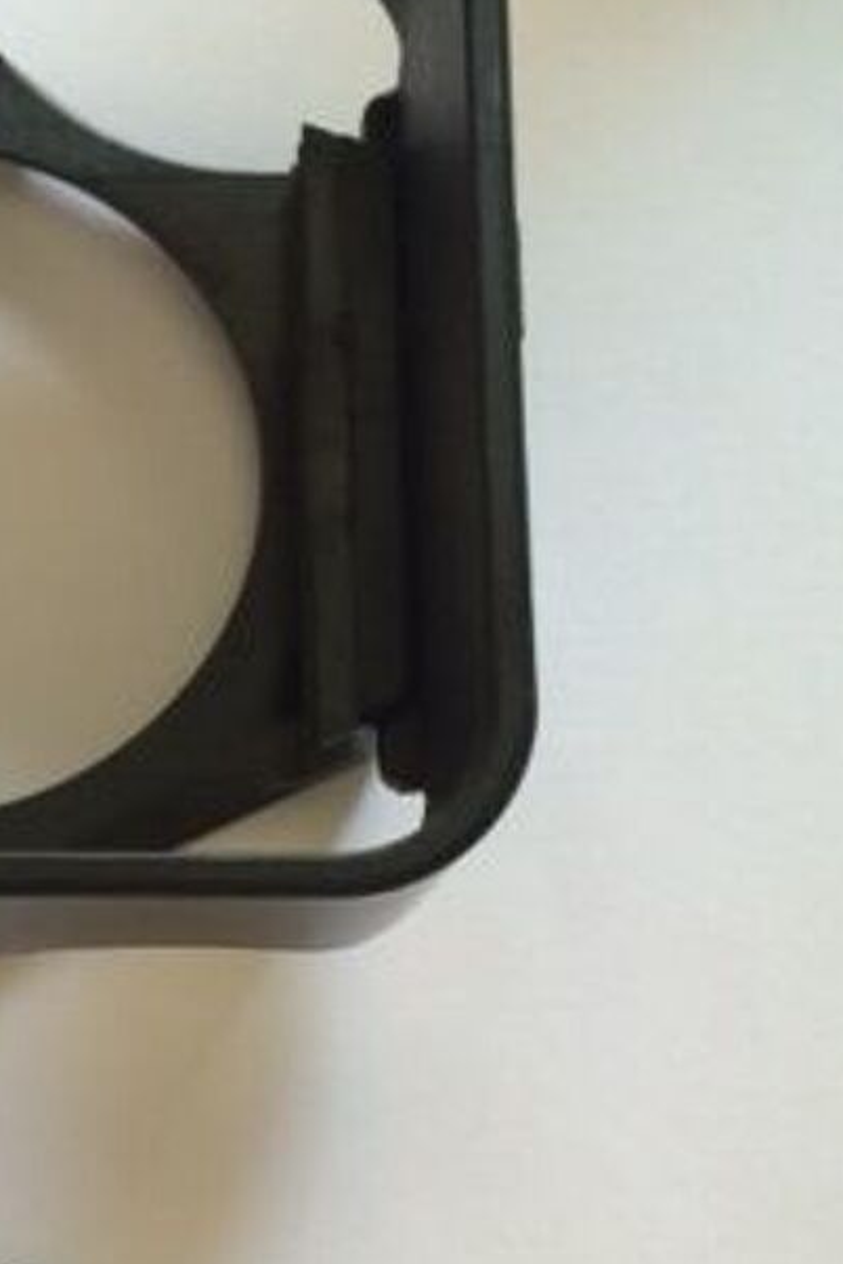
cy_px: 940
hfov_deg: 18.8
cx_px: -130
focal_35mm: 69
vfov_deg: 28.8
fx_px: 2423
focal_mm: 4.12
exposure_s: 1/30
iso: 80
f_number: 2.2
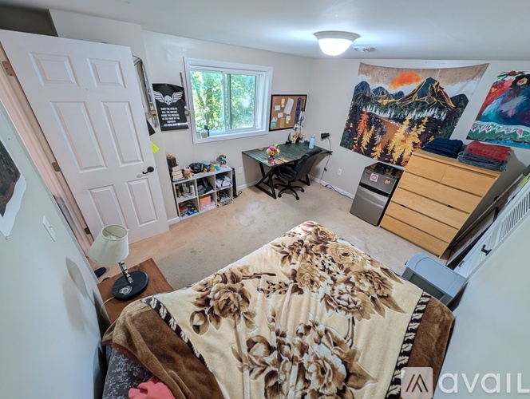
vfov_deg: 94.6
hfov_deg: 110.5
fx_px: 184
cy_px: 200
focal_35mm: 12
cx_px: 265
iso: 88
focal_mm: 2.02
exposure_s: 1/40
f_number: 1.7
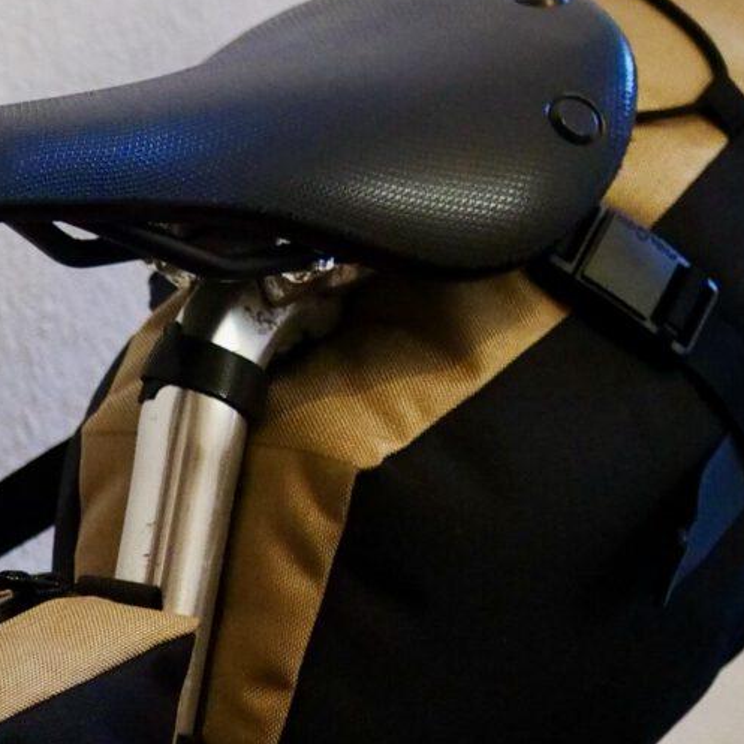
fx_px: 4426
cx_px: -584
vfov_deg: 9.5
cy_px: 843
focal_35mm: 182
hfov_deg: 9.2
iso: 1000
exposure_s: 1/60
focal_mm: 20
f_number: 2
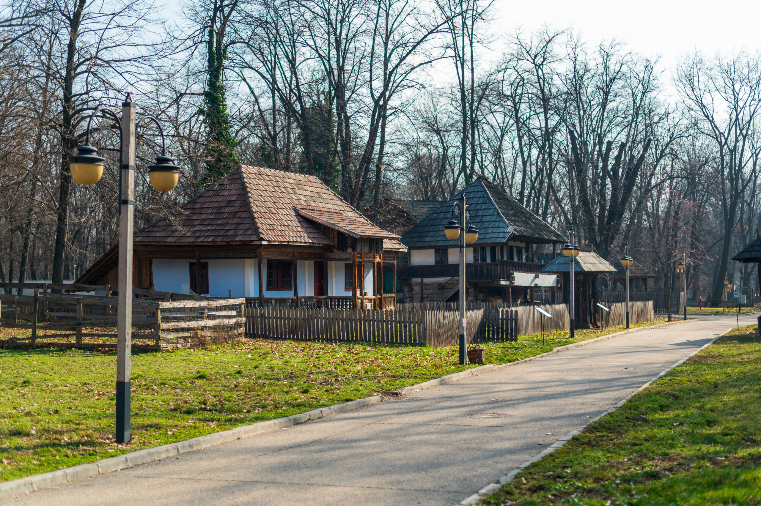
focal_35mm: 50
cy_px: 253
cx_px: 380
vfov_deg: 27.0
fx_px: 1056
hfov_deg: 39.6
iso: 100
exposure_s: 1/2500
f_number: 1.8
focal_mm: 50
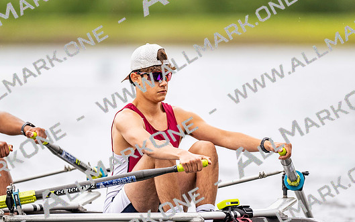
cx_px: 179
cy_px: 115
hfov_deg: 3.1
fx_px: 6484
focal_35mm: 670
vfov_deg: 2.0
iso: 560
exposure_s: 1/2500
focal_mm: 600
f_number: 4
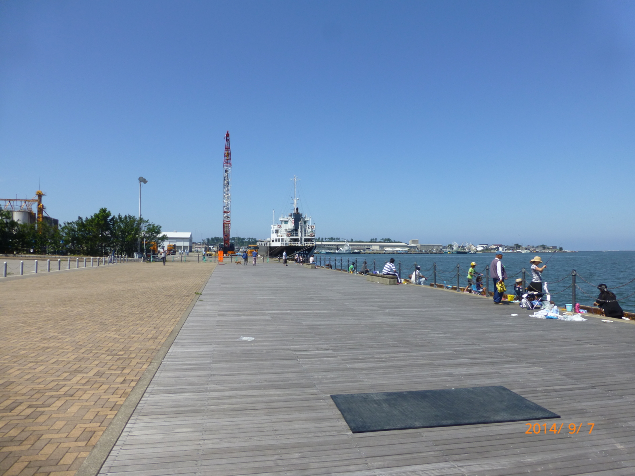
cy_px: 238
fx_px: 440
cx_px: 318
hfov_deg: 71.6
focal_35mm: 24
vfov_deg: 56.8
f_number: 4
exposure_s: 1/1300
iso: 100
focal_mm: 4.3
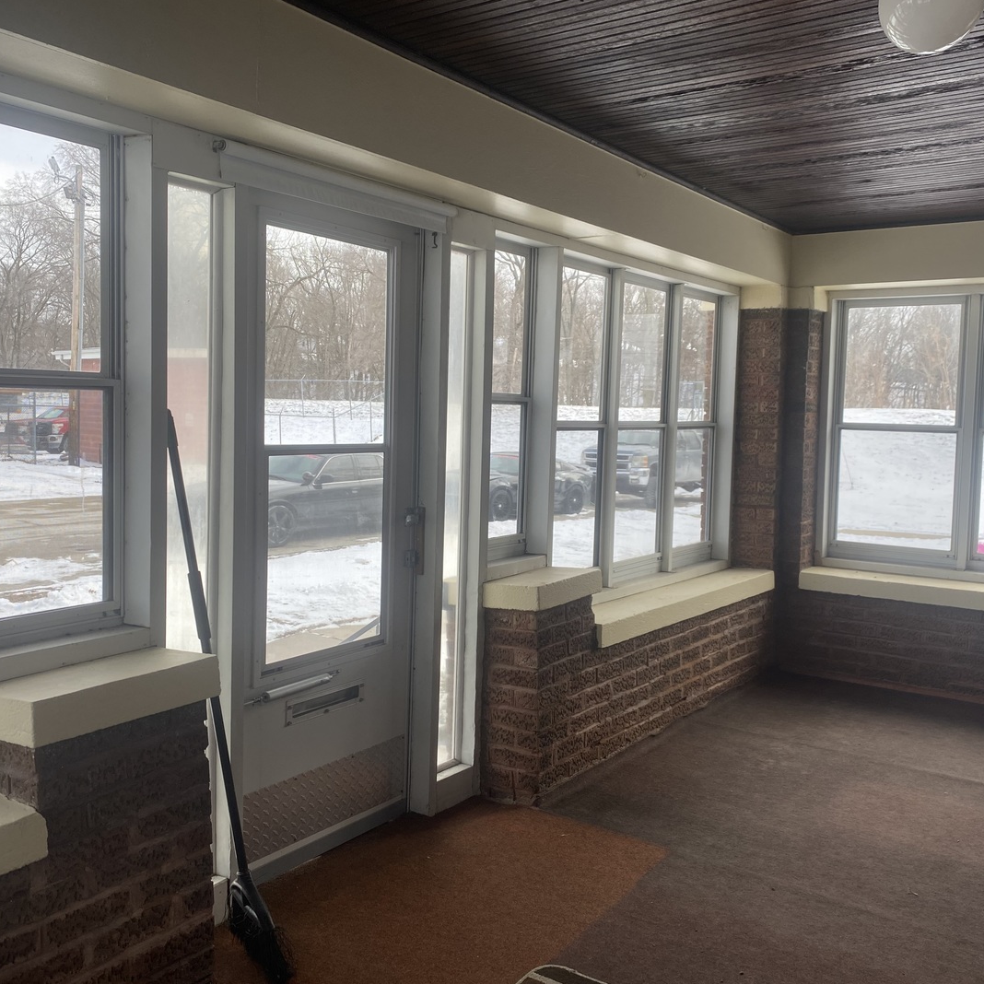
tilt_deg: -4.4
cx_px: 508
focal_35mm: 31
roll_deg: -1.6
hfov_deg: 52.5
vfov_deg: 52.5
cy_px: 494
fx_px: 997
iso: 32
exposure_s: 1/673
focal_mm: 4.25
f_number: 1.8
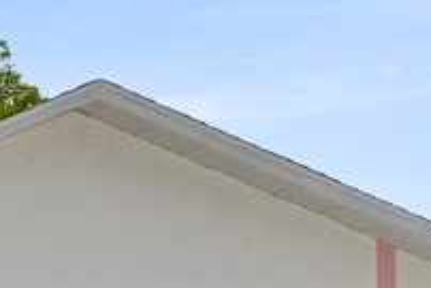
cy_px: 377
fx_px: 1737
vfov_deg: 9.3
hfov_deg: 12.2
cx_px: -480
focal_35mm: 145
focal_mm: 18
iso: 320
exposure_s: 1/500
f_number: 8
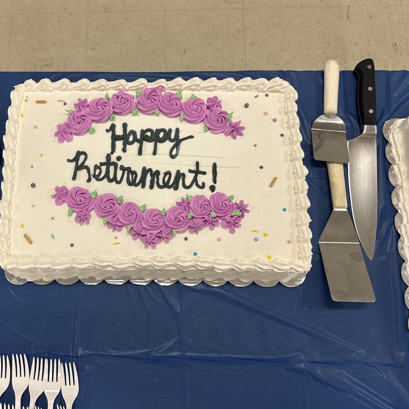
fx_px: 388
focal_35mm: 29
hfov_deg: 54.8
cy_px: 201
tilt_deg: -78.7
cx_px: 145
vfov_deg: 55.6
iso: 200
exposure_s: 1/120
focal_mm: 6.76
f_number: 1.78
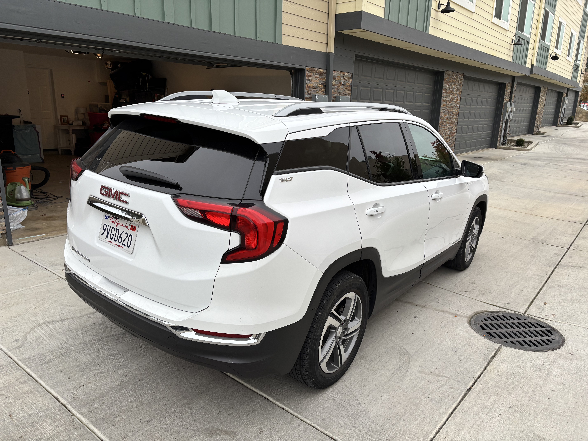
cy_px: 220
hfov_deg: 67.3
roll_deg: -2.5
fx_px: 442
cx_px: 294
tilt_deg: -15.6
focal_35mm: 26
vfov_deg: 53.1
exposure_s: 1/418
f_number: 1.6
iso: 50
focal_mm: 5.96
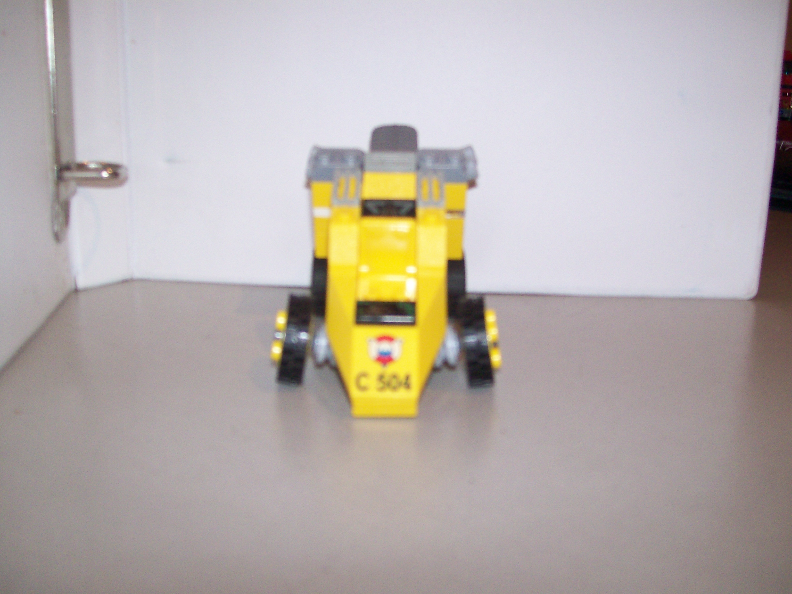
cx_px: 396
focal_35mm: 36
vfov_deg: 39.7
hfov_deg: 51.4
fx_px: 824
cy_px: 297
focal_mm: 6
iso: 140
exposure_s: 1/64
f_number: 2.7
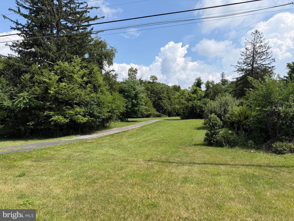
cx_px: 147
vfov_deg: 56.8
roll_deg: -3.6
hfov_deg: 71.6
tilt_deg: -0.1
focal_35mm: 24
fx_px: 204
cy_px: 110
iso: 80
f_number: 1.78
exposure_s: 1/4405
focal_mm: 6.76
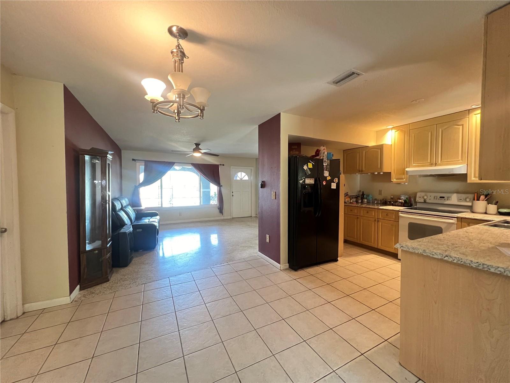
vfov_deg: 89.9
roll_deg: +0.7
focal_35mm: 13
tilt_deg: -1.7
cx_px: 255
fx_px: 192
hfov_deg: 106.2
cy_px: 192
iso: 640
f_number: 1.8
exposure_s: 1/60
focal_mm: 1.57
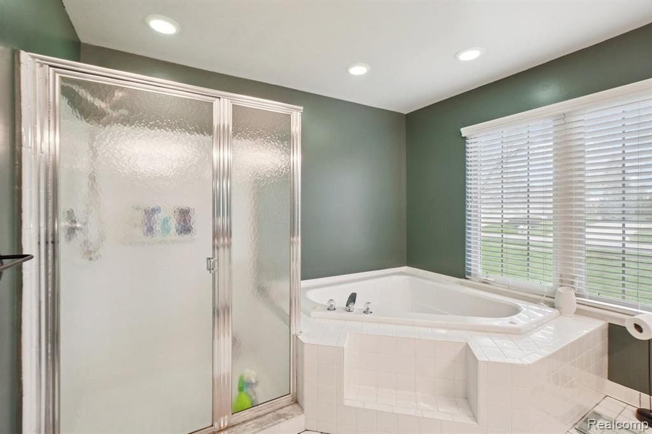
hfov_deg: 100.4
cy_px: 217
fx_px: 272
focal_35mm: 15
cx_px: 326
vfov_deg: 77.3
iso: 400
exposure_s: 1/10
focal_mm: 10
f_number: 8
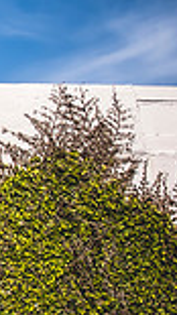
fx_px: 786
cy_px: 182
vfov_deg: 22.7
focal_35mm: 94
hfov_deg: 9.4
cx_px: -390
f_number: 2.8
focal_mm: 24
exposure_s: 1/4000
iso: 100
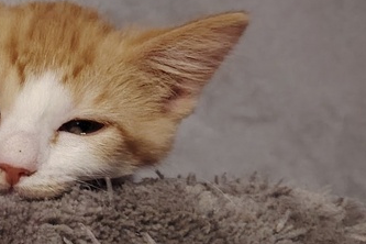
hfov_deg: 20.0
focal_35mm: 90
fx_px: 915
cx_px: -157
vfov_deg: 15.2
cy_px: 162
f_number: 1.75
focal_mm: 5.25
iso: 7744
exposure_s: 1/50
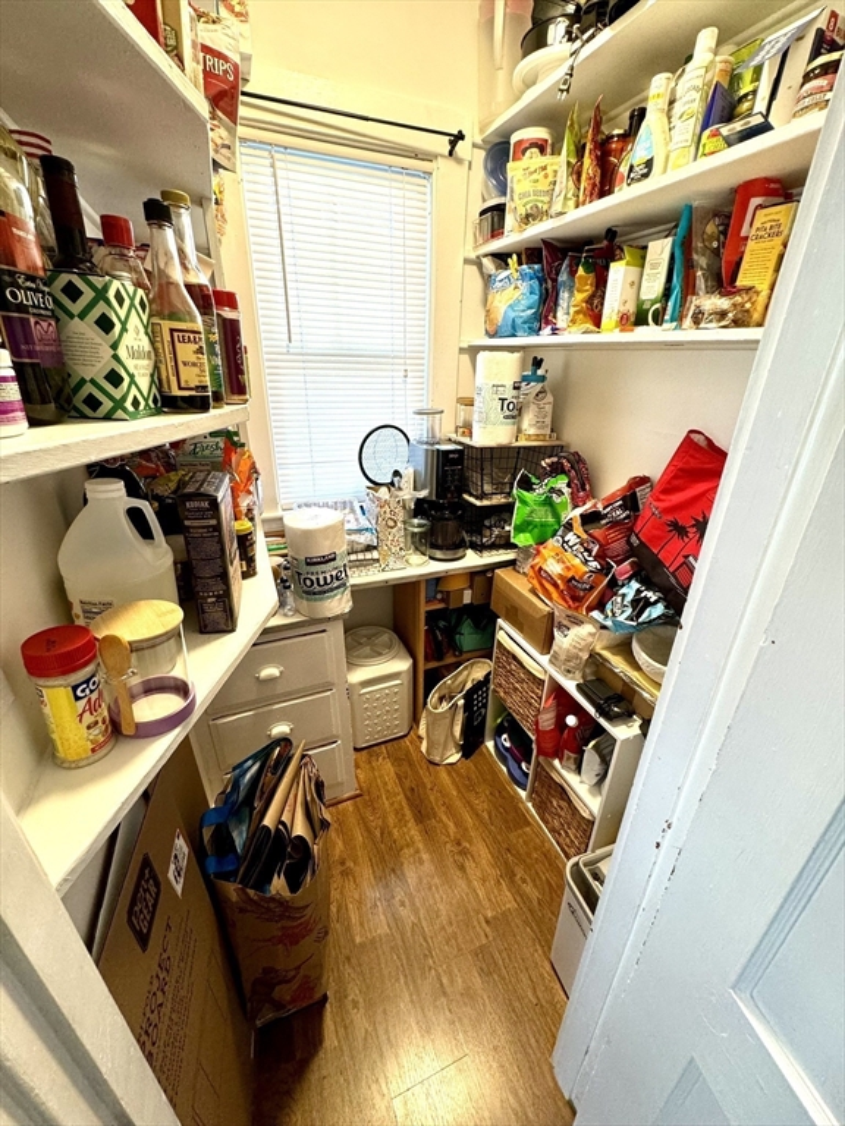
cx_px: 422
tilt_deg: -25.3
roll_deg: -0.7
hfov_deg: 85.7
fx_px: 456
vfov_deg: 102.1
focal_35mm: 14
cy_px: 563
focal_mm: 2.22
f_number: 2.2
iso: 200
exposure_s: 1/60
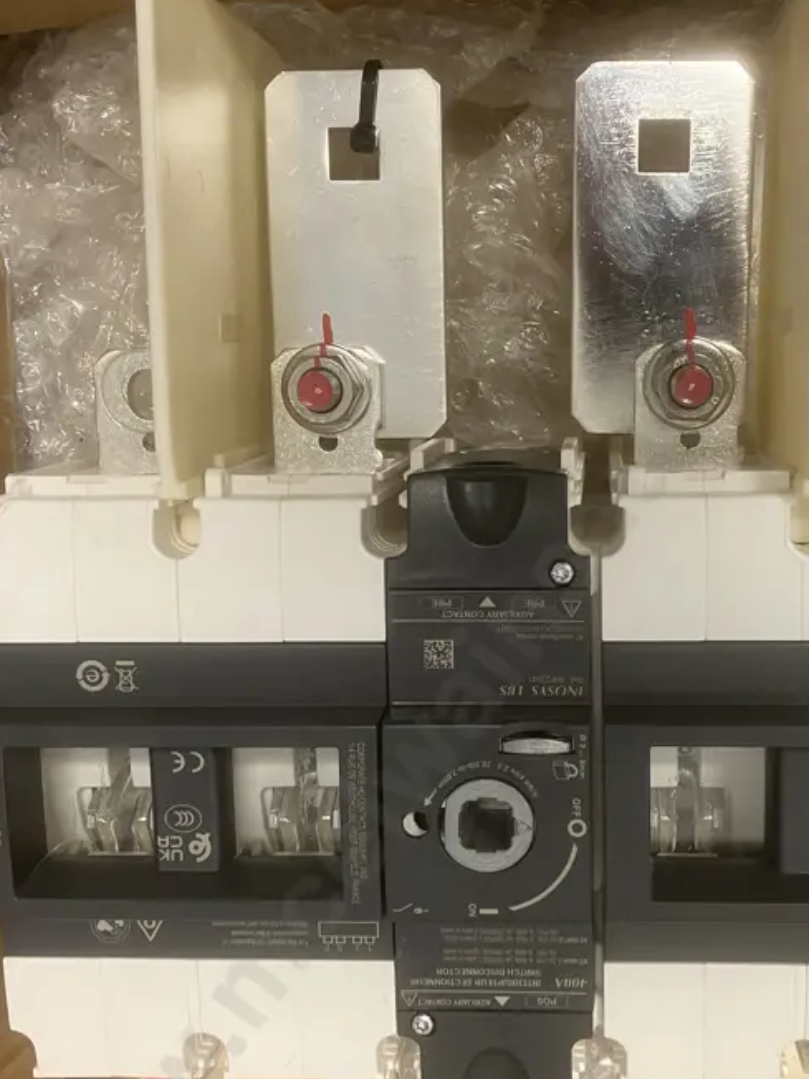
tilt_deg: -79.3
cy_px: 589
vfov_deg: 42.9
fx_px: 1371
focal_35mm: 44
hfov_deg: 32.6
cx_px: 551
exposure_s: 1/50
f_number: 1.8
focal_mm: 3.99
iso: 100
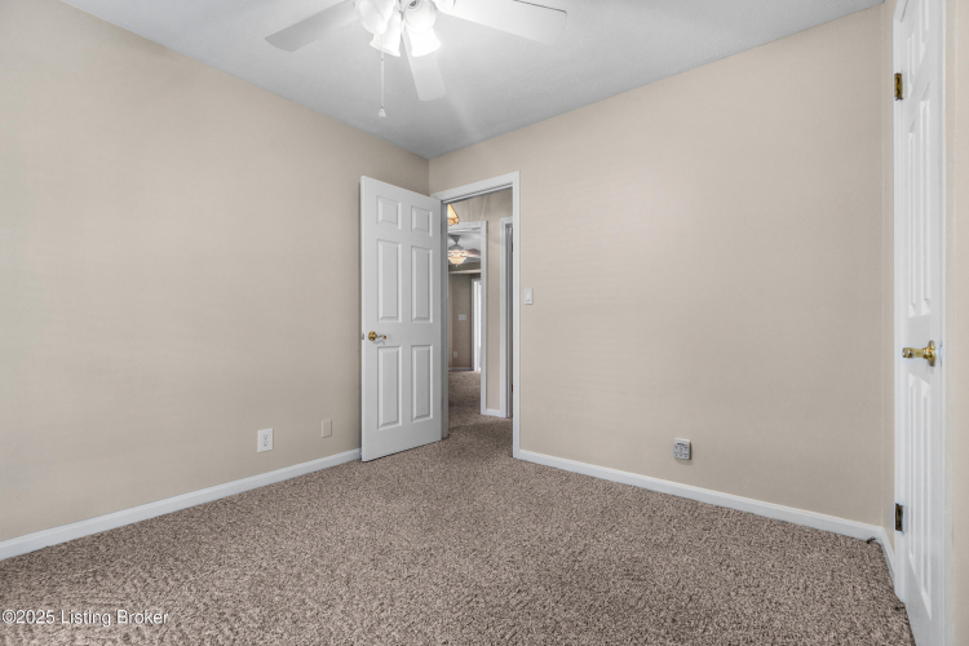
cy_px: 323
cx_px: 484
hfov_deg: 100.4
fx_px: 404
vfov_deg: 77.3
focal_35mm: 15
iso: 400
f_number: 7.1
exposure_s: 1/10
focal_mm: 10
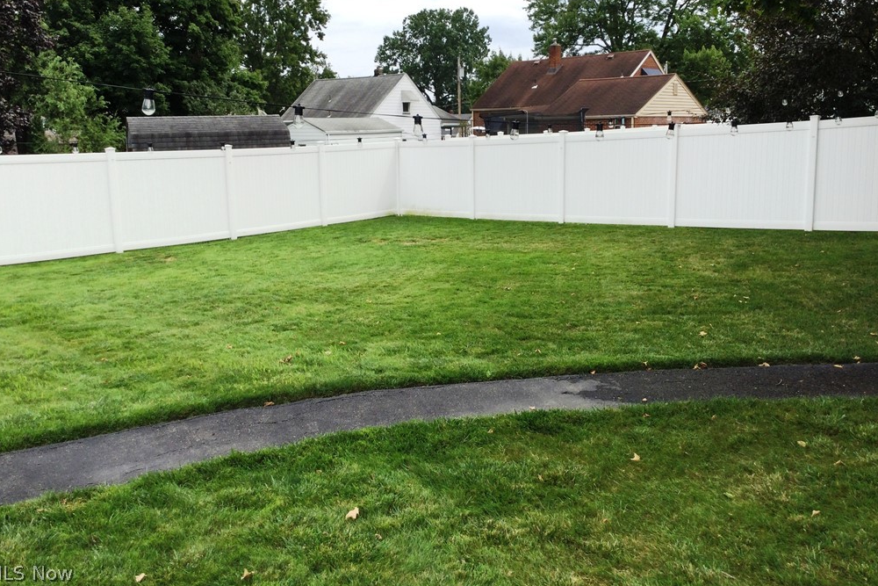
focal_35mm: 33
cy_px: 250
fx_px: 805
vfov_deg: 39.9
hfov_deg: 57.2
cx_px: 431
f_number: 2.4
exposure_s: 1/578
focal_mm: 3.3
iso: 25
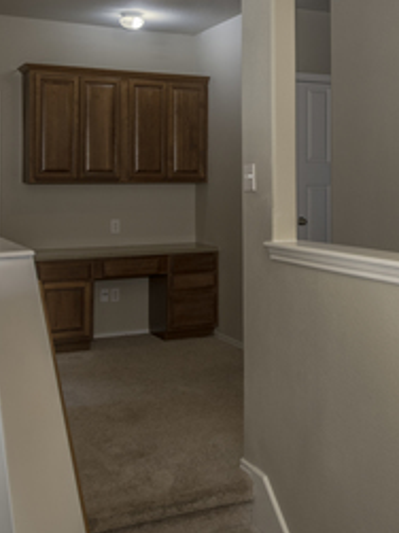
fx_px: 754
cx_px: 299
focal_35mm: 49
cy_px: 162
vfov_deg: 38.3
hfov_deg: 29.2
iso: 320
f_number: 8
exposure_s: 1/60
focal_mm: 20
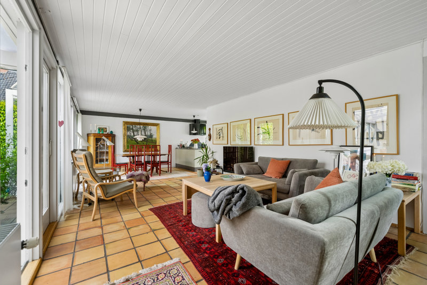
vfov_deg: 81.2
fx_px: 166
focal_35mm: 14
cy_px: 142
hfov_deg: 104.3
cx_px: 214
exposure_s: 1/320
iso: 800
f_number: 5.6
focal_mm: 14
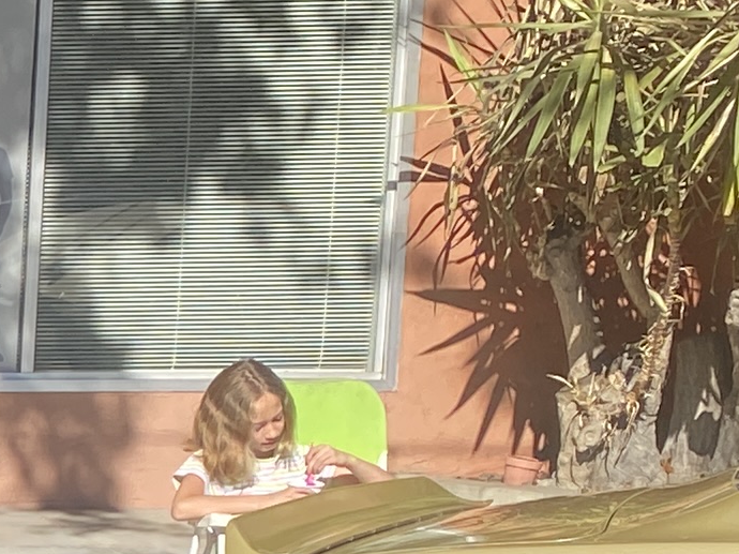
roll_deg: +0.5
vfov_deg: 9.4
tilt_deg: -11.4
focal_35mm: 152
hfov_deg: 11.0
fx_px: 3244
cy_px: 933
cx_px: -1016
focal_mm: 4.25
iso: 32
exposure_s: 1/877
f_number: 1.8
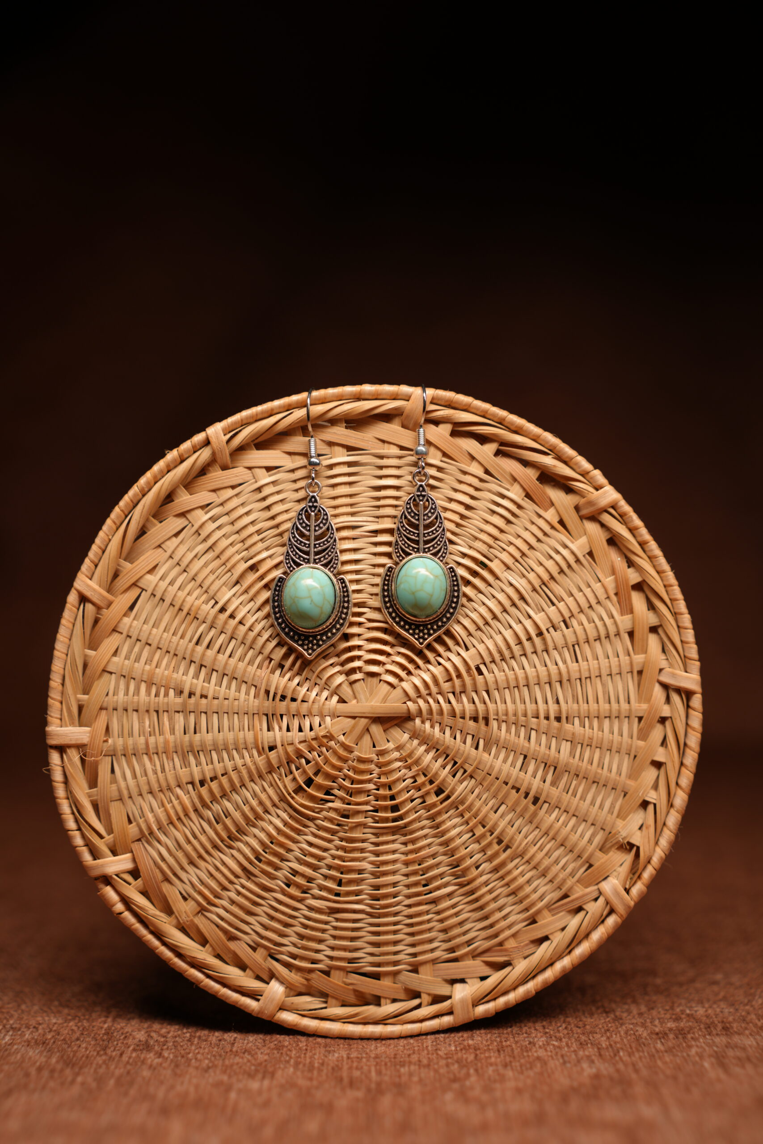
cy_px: 572
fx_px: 1112
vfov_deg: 54.4
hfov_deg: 37.9
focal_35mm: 35
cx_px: 382
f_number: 2.5
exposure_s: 1/250
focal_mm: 35
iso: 125
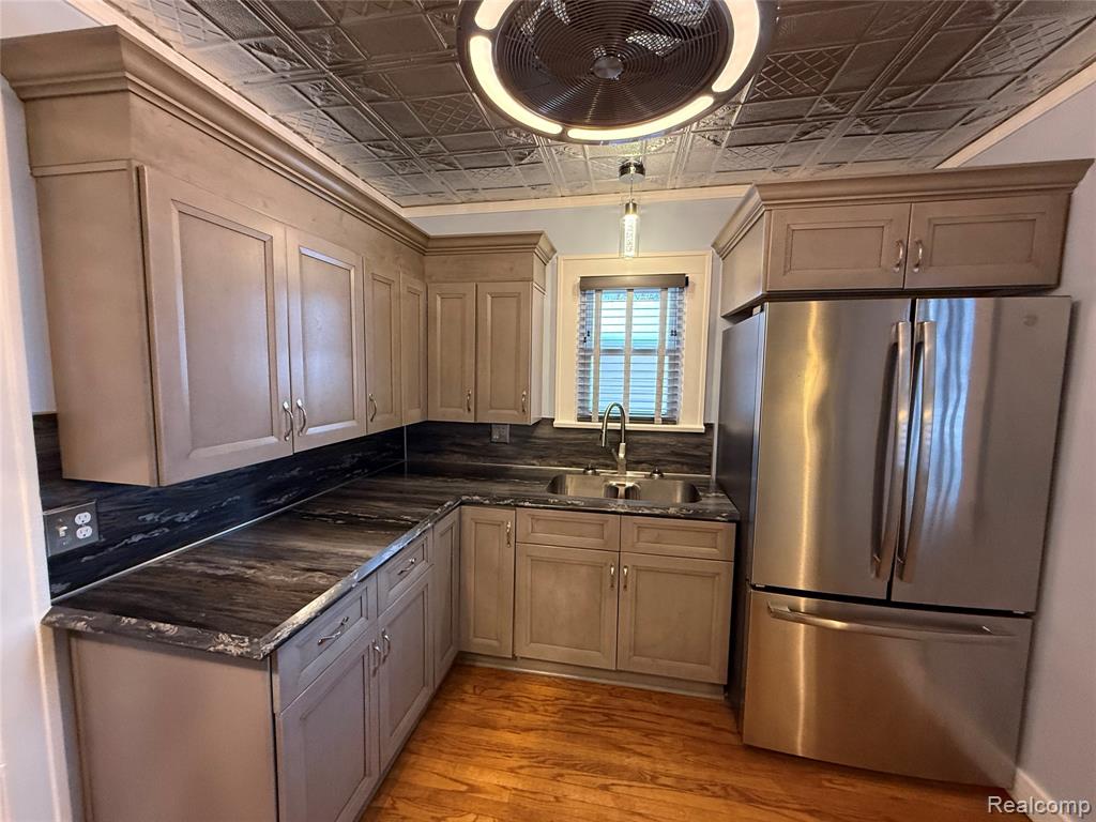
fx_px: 443
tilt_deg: -4.6
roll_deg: -0.9
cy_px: 411
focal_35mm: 14
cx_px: 548
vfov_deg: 85.7
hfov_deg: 102.1
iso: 400
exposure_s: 1/60
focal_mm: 2.22
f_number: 2.2
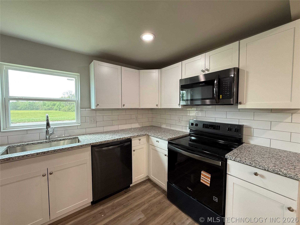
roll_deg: -0.2
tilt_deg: -2.4
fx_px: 121
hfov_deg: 102.1
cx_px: 150
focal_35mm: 14
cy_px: 112
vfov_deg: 85.7
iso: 160
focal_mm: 2.22
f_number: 2.2
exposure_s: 1/120
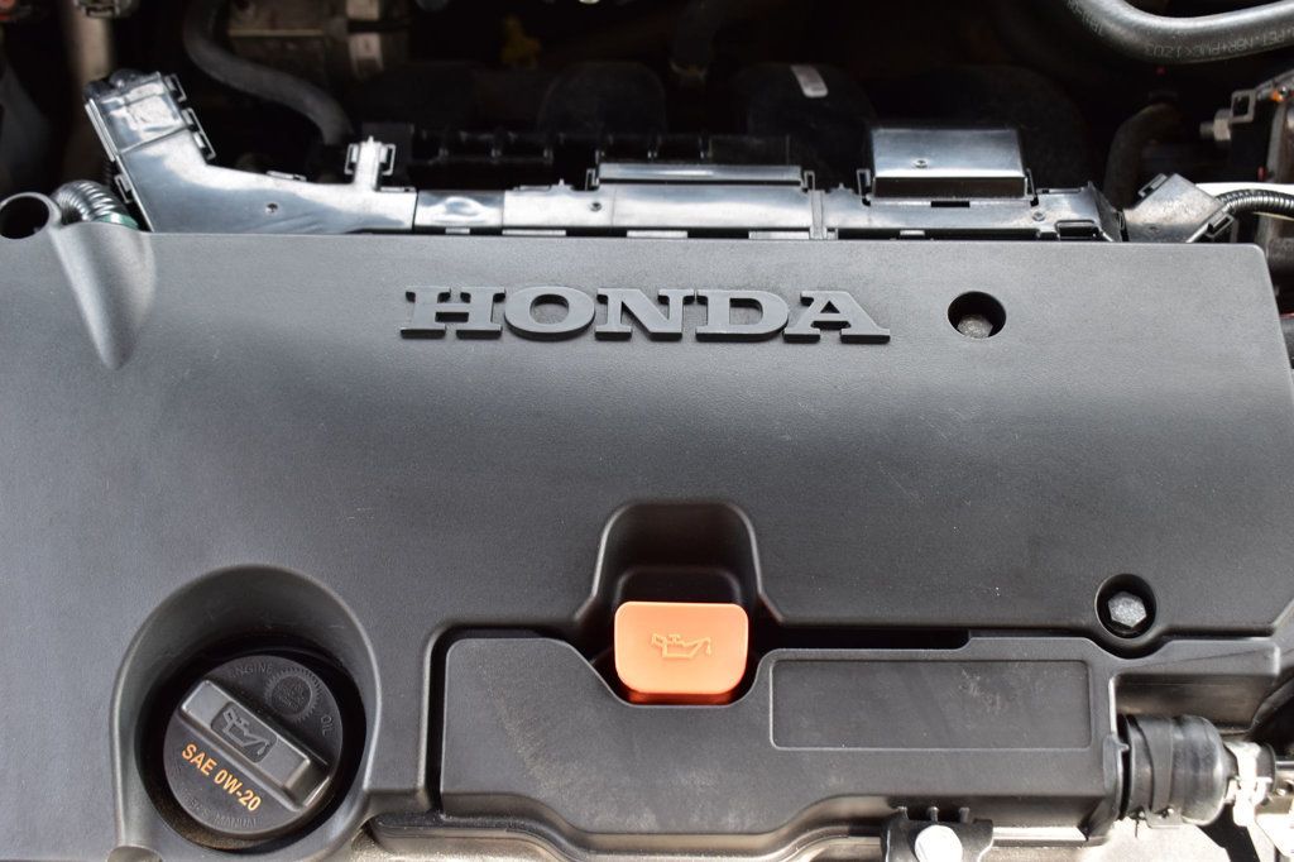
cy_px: 431
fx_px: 1617
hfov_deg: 43.6
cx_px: 647
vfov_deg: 29.8
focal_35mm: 45
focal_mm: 30
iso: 400
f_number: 8
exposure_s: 1/50
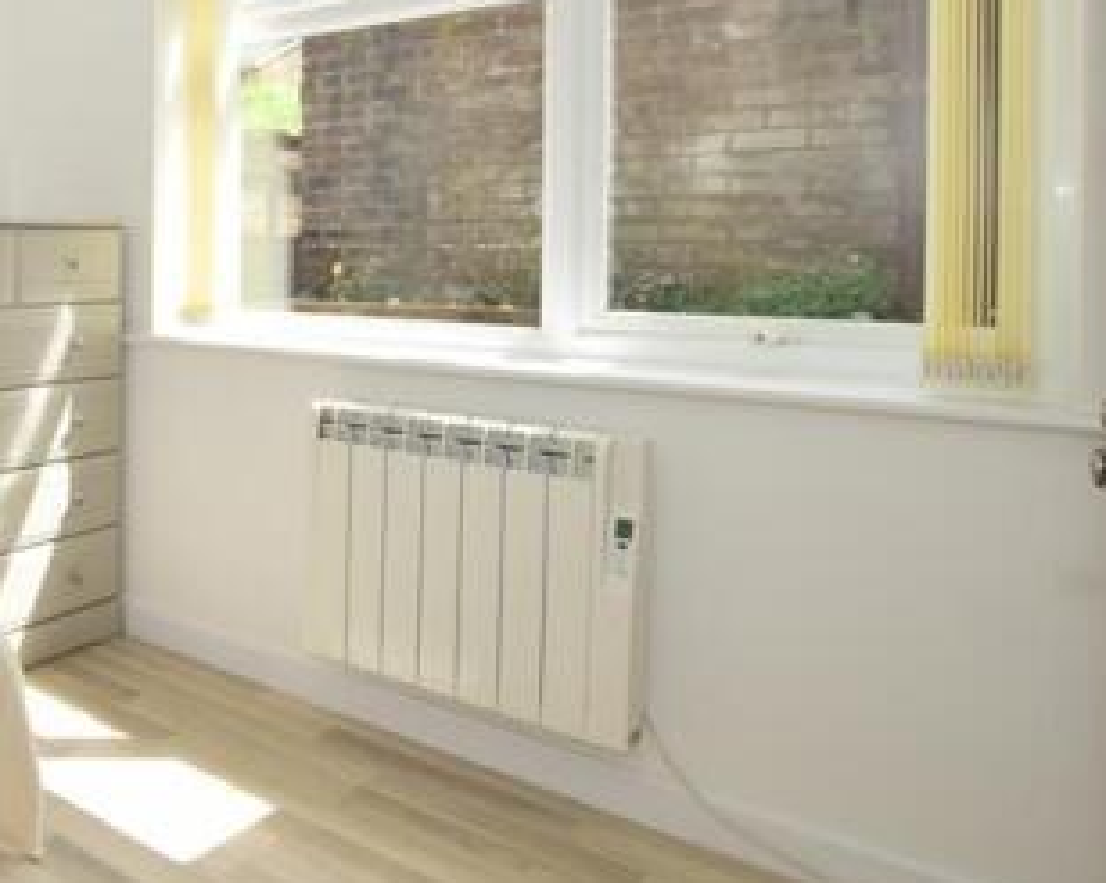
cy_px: 253
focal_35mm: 30
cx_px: -32
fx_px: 981
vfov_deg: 47.2
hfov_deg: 47.3
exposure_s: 1/200
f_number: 11
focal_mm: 10
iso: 400
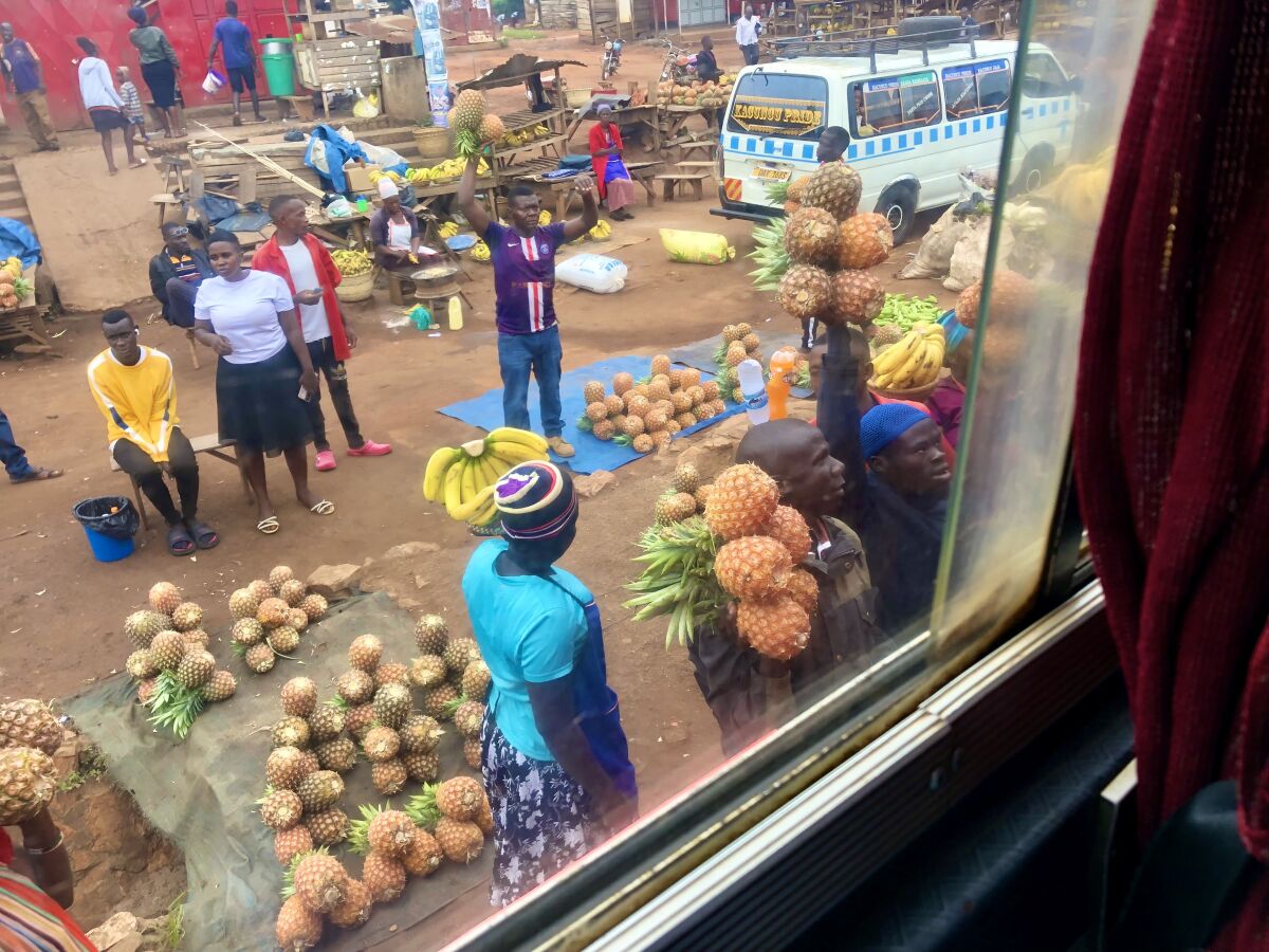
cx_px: 634
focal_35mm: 28
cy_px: 476
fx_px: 1026
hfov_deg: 63.4
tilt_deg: -25.1
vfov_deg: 49.7
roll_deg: +5.7
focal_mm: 3.99
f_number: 1.8
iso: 32
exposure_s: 1/120
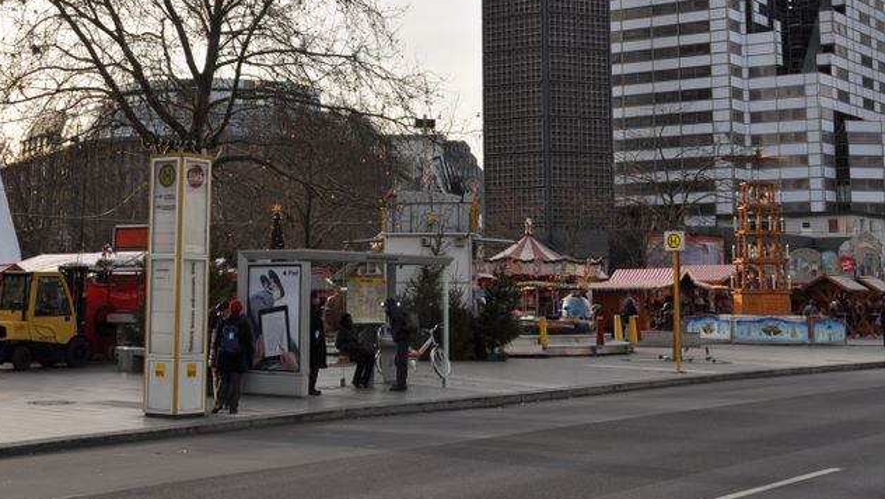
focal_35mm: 61
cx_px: 371
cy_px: 32
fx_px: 1432
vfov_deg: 19.3
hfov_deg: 34.3
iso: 200
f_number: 11
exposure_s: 1/200
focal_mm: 24
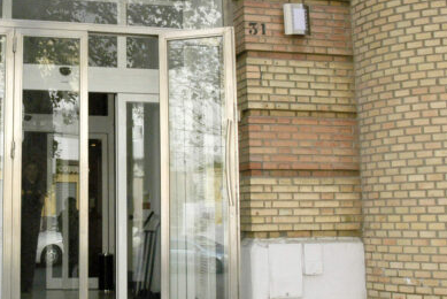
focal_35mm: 52
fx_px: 646
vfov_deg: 26.0
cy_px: 128
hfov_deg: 36.0
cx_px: 48
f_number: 7.1
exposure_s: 1/400
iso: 800
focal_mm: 18
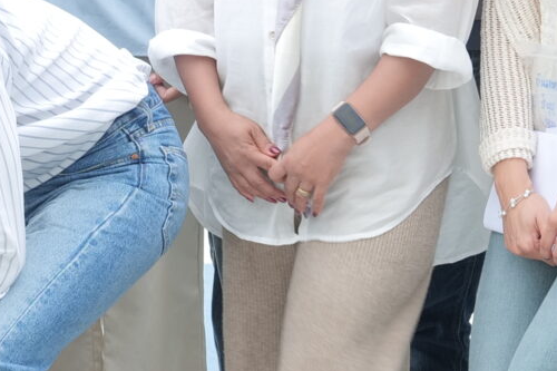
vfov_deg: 5.3
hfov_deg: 7.8
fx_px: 3959
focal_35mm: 256
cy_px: -187
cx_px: -384
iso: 160
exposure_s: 1/60
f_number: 5.3
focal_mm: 50
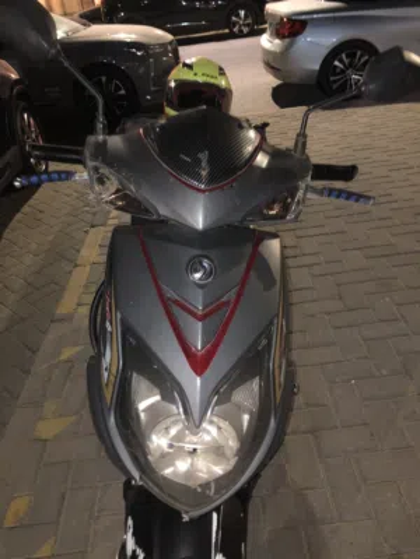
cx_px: 210
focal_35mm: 28
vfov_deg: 63.4
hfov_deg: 49.7
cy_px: 280
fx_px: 453
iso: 125
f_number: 1.8
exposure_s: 1/4
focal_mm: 3.99
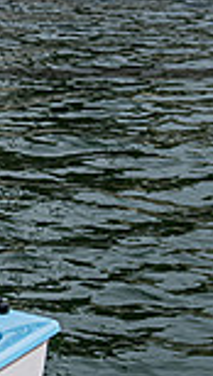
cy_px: 44
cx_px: -338
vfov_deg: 9.0
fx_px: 2382
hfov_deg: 4.9
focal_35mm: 238
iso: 100
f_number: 8
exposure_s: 1/500
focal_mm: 51
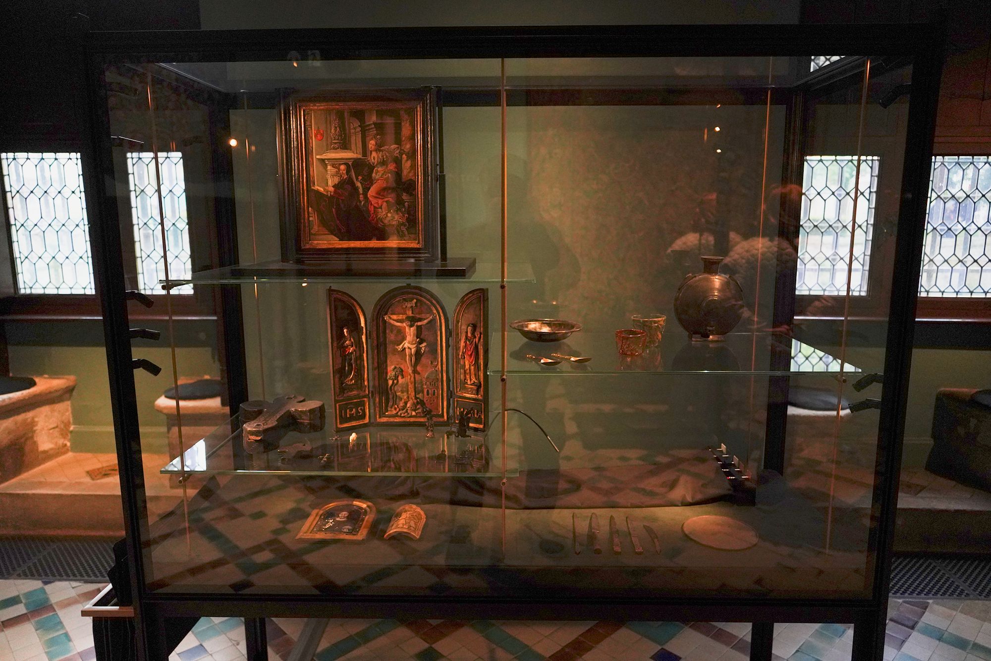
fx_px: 661
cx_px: 496
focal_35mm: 24
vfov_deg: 53.1
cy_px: 330
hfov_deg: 73.7
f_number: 2.8
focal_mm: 24
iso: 3200
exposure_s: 1/80
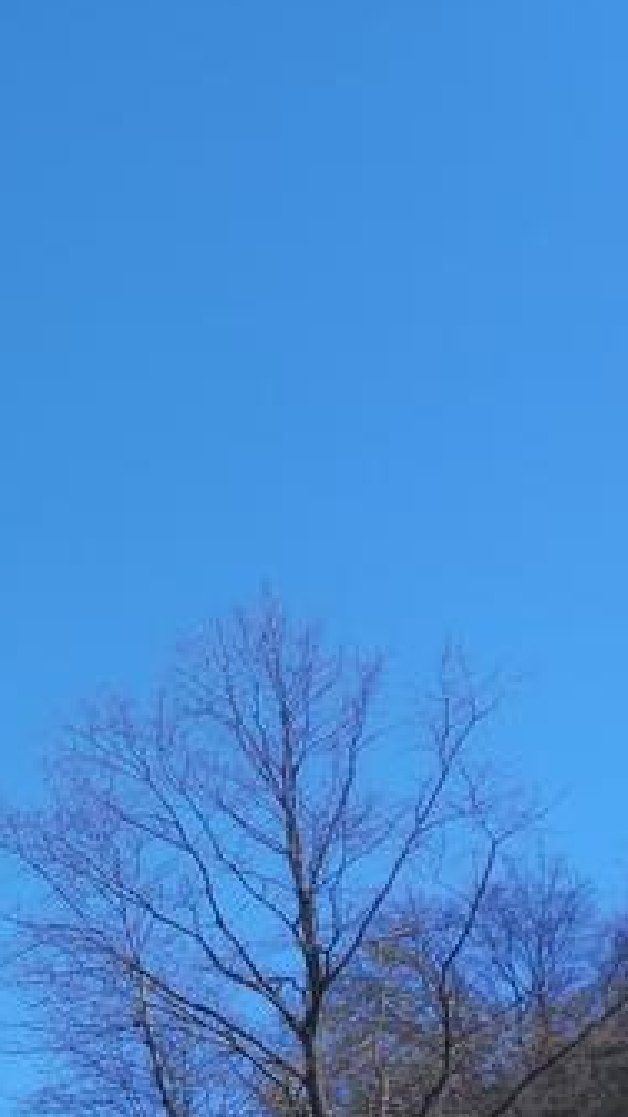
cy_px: 1150
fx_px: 2457
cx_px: -887
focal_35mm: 83
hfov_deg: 11.8
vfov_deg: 24.3
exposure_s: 1/475
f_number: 1.8
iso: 25
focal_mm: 4.6
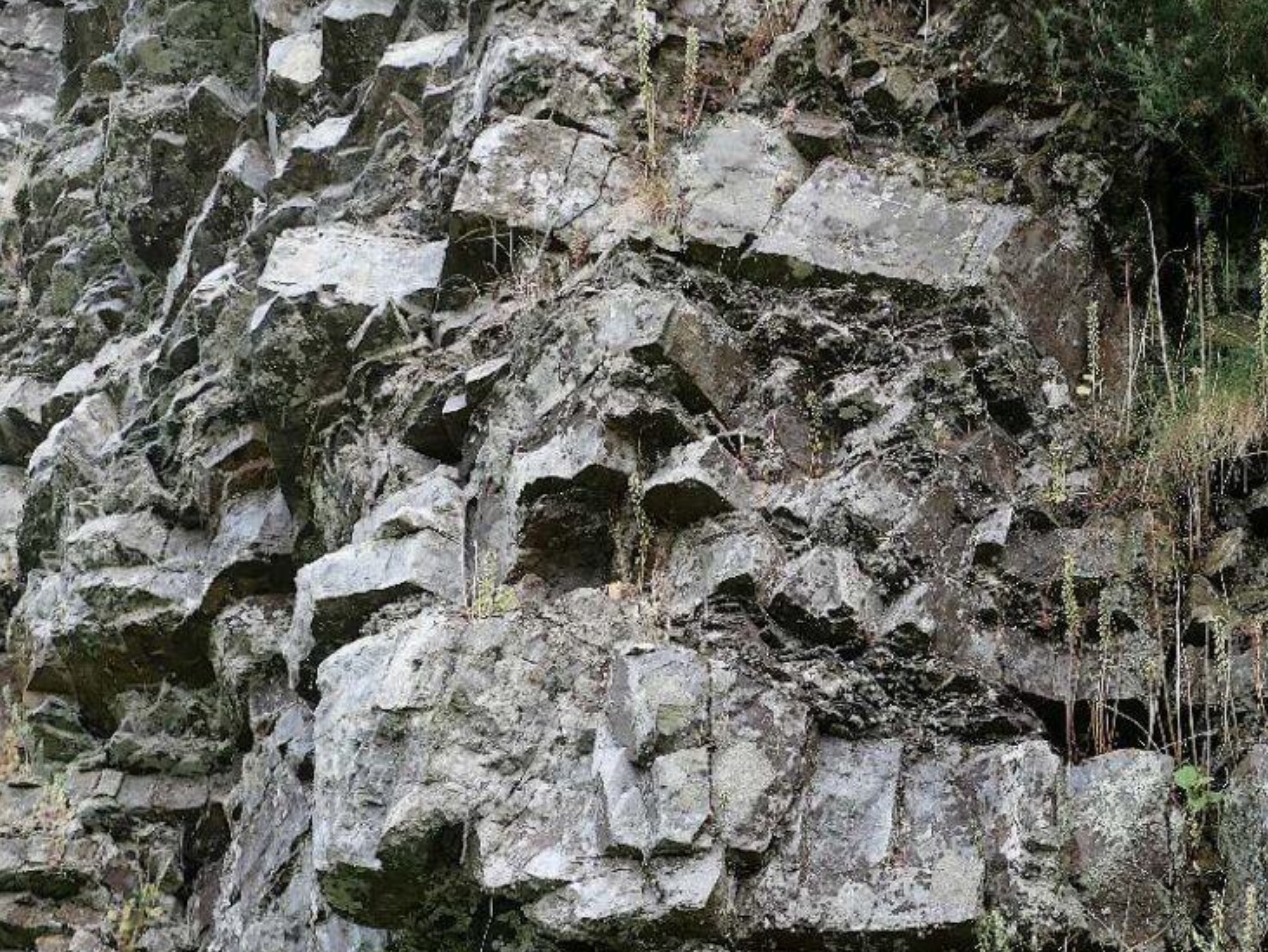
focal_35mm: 70
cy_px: 579
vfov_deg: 21.0
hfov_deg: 27.6
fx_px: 2565
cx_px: 831
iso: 200
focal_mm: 25
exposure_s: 1/320
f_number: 2.2
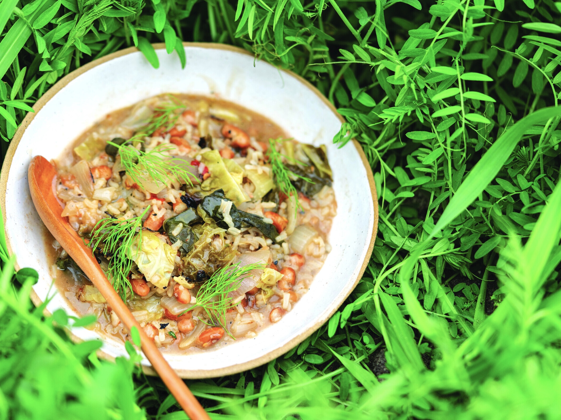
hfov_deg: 20.0
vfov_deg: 15.1
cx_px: 249
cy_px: 211
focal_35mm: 98
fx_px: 1588
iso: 400
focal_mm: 90
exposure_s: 1/500
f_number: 2.8
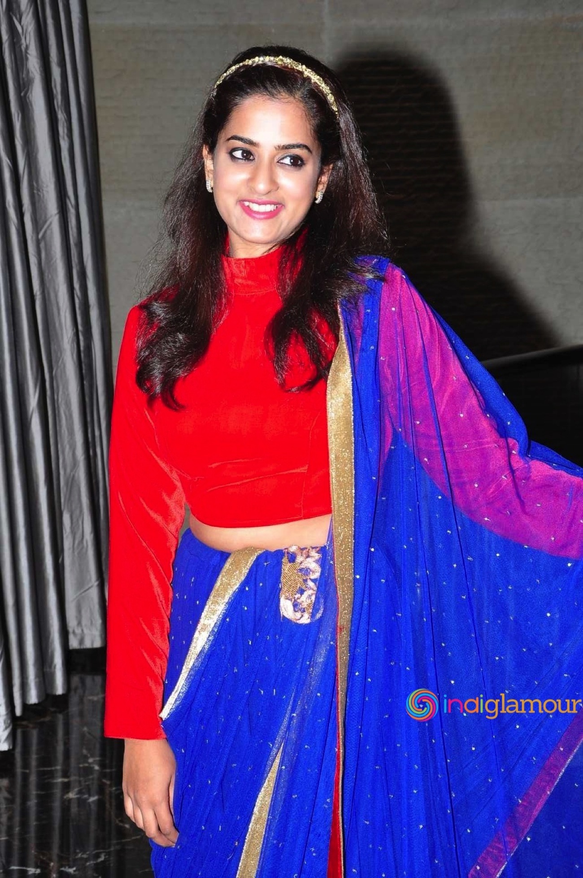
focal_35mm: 72
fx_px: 1753
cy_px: 439
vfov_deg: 28.1
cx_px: 292
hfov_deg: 18.9
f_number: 9
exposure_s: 1/125
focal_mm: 48
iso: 400
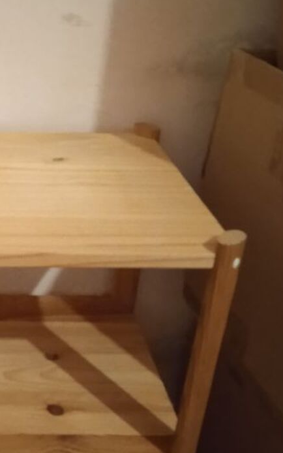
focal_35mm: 57
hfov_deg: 21.4
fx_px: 703
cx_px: -40
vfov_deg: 35.5
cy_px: 277
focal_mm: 3.43
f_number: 2.2
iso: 2521
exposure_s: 1/14.3
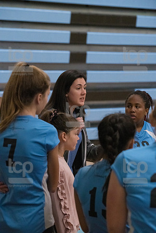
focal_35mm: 110
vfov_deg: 18.6
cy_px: 116
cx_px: 78
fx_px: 715
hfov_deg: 12.5
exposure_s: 1/800
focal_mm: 110
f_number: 4.5
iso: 8000
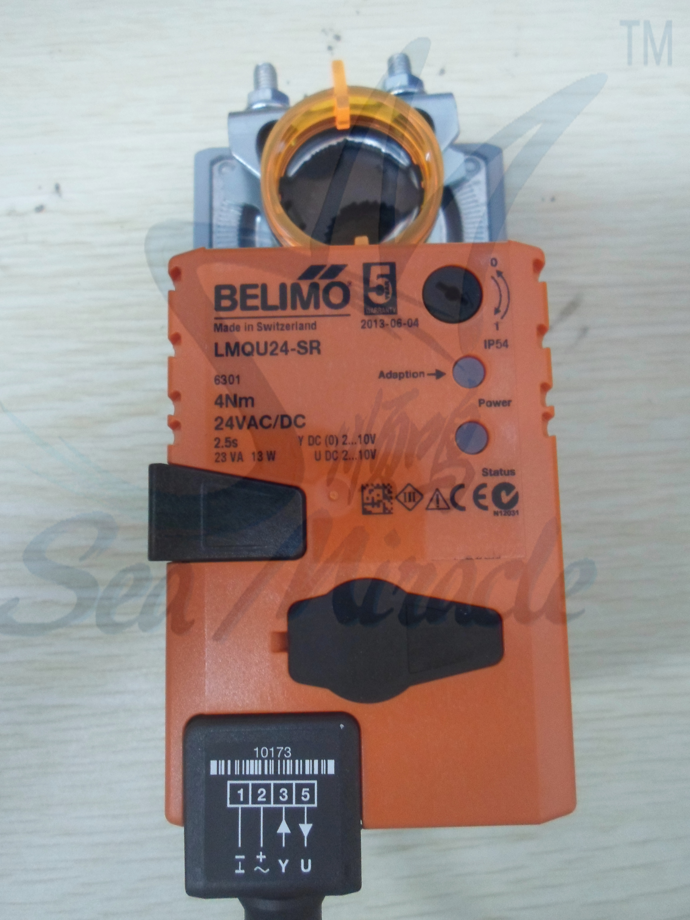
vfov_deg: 69.4
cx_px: 345
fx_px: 664
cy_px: 460
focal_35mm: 25
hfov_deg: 54.9
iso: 400
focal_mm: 4.5
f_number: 2.5
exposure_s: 1/15
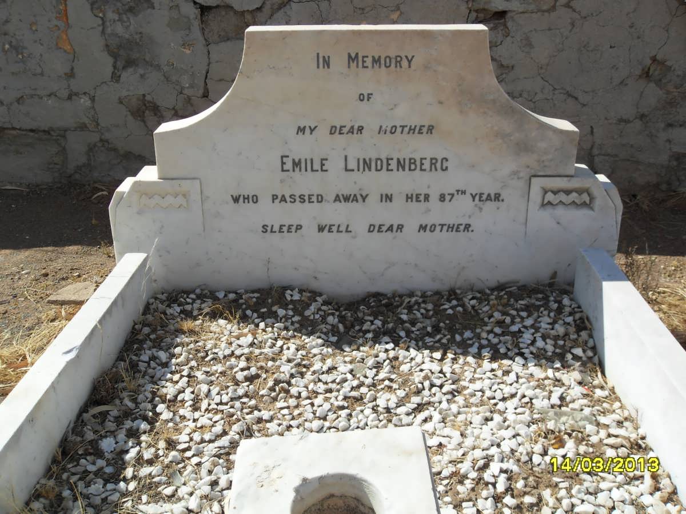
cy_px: 257
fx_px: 694
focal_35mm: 35
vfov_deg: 40.7
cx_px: 343
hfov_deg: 52.6
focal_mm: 6.3
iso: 80
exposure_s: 1/180
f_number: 8.2
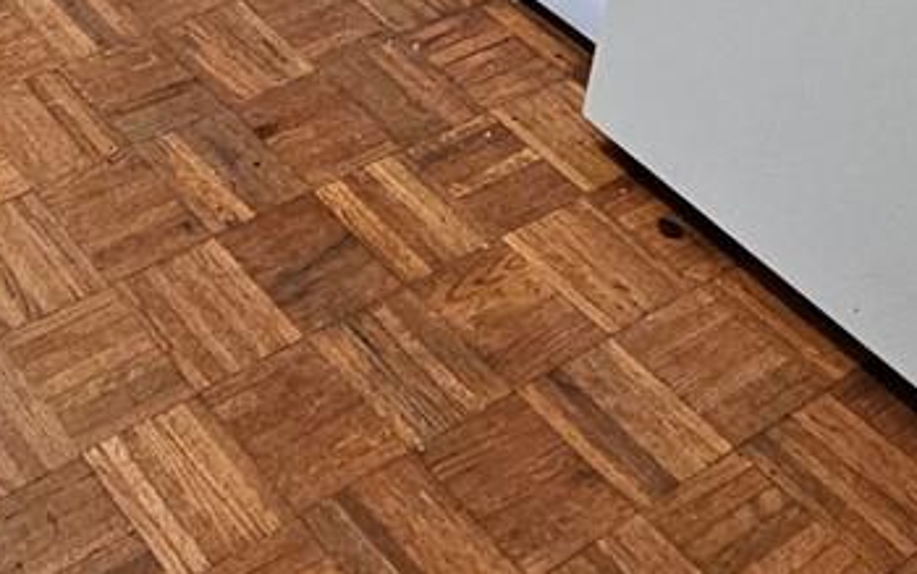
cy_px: -655
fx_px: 1575
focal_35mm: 63
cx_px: -204
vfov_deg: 15.4
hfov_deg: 28.1
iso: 250
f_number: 2.2
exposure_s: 1/60
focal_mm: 2.2
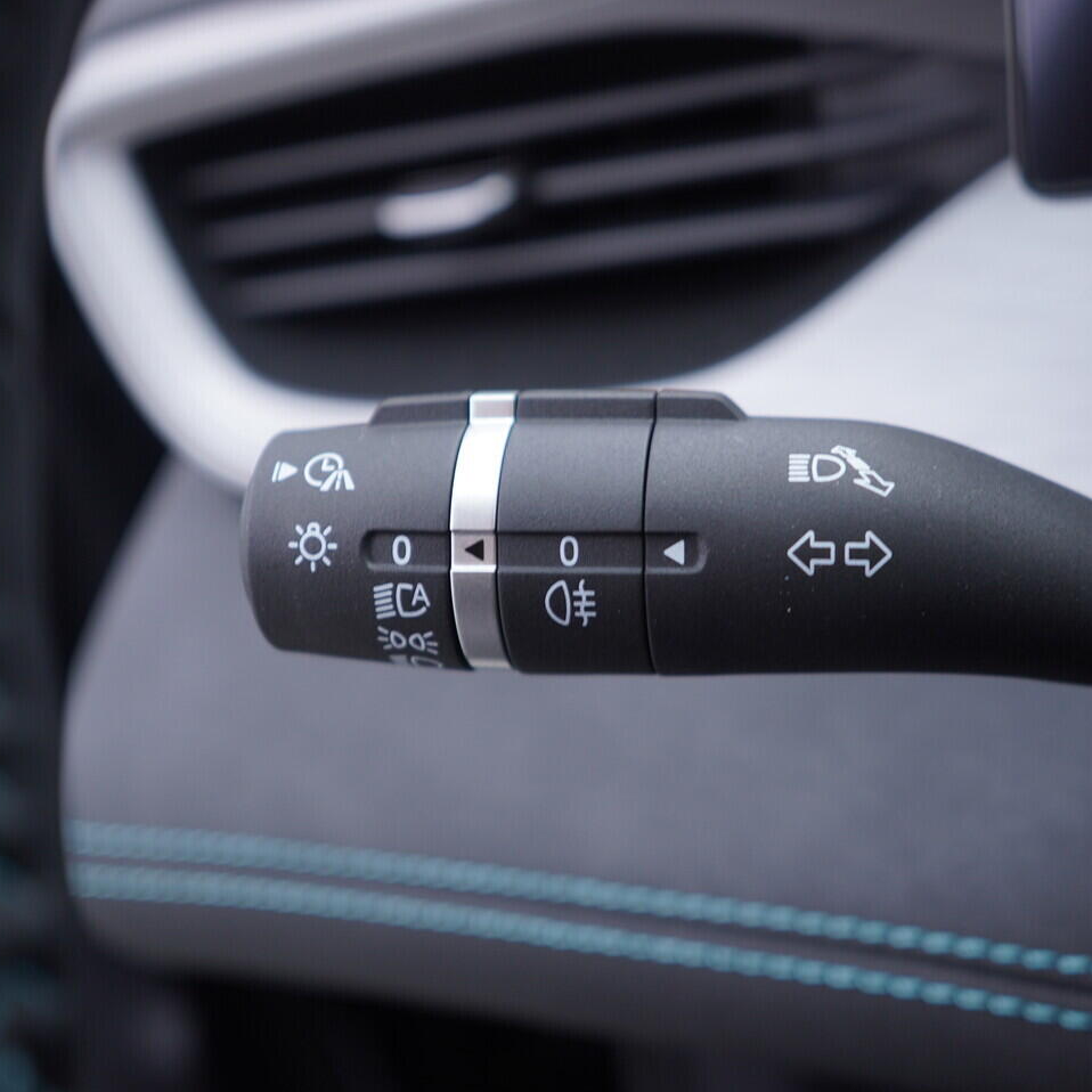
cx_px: 620
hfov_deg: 36.7
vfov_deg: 36.8
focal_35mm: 46
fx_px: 1642
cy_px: 546
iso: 125
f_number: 2.8
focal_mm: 24
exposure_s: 1/40
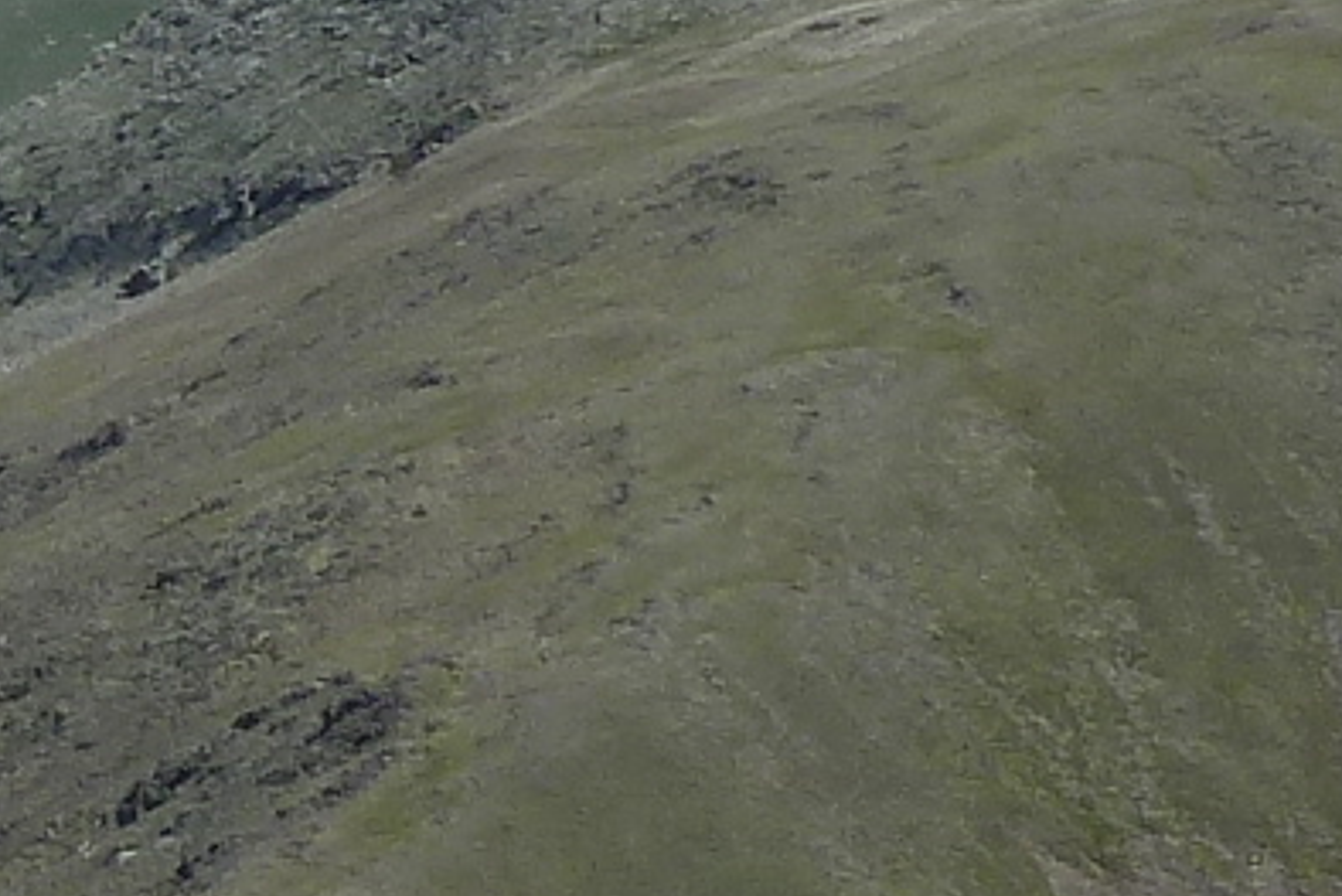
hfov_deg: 10.2
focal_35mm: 196
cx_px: -603
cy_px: 371
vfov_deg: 7.0
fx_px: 7309
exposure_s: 1/500
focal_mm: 4.7
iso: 80
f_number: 5.6
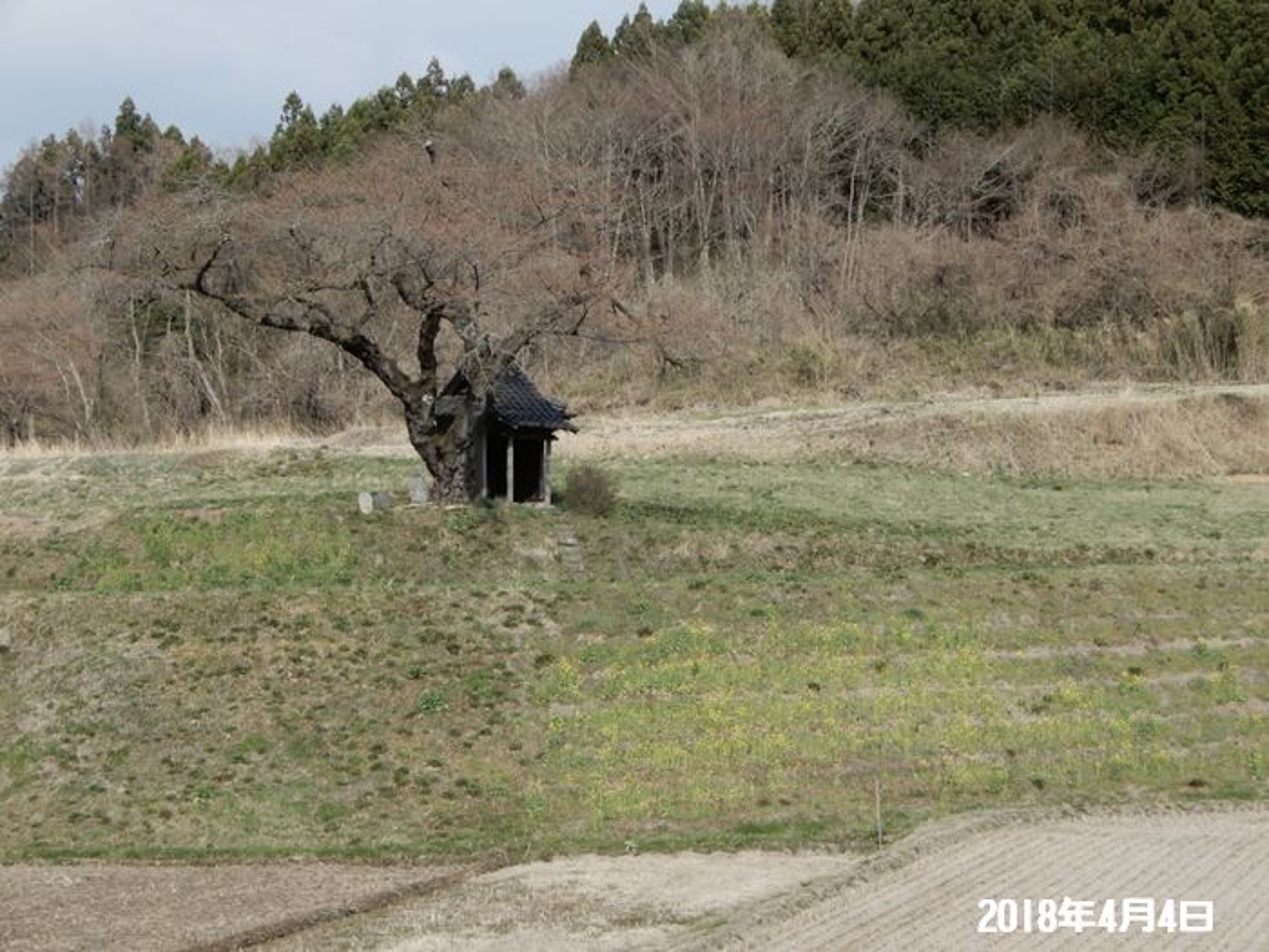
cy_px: 476
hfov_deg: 25.3
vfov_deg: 19.1
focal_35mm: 77
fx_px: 2823
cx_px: 634
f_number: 4.5
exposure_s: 1/1250
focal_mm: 13.7
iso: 200
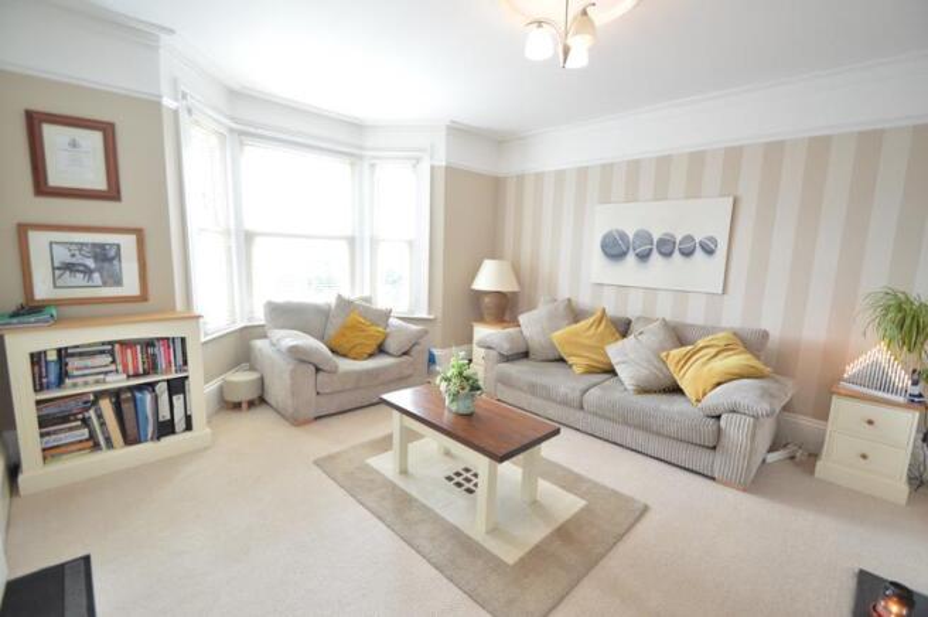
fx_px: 386
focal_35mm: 15
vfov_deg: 77.2
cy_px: 308
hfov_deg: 100.4
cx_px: 464
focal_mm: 10
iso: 320
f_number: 3.5
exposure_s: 1/15
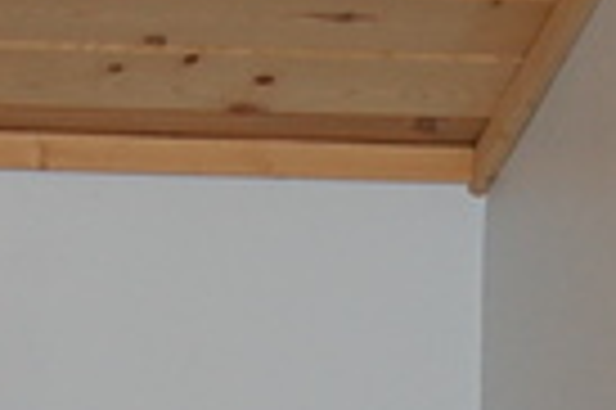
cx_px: -225
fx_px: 5349
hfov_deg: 6.5
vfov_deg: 4.3
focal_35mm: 313
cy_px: 1027
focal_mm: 38
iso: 400
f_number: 5
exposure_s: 1/60
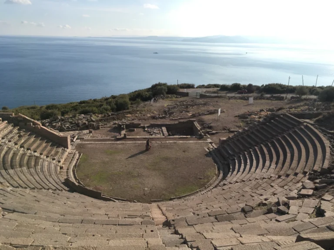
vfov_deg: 48.2
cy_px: 125
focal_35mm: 29
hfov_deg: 61.7
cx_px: 167
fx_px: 280
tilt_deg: -15.5
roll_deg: -0.7
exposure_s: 1/1399
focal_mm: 4.15
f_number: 2.2
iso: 25
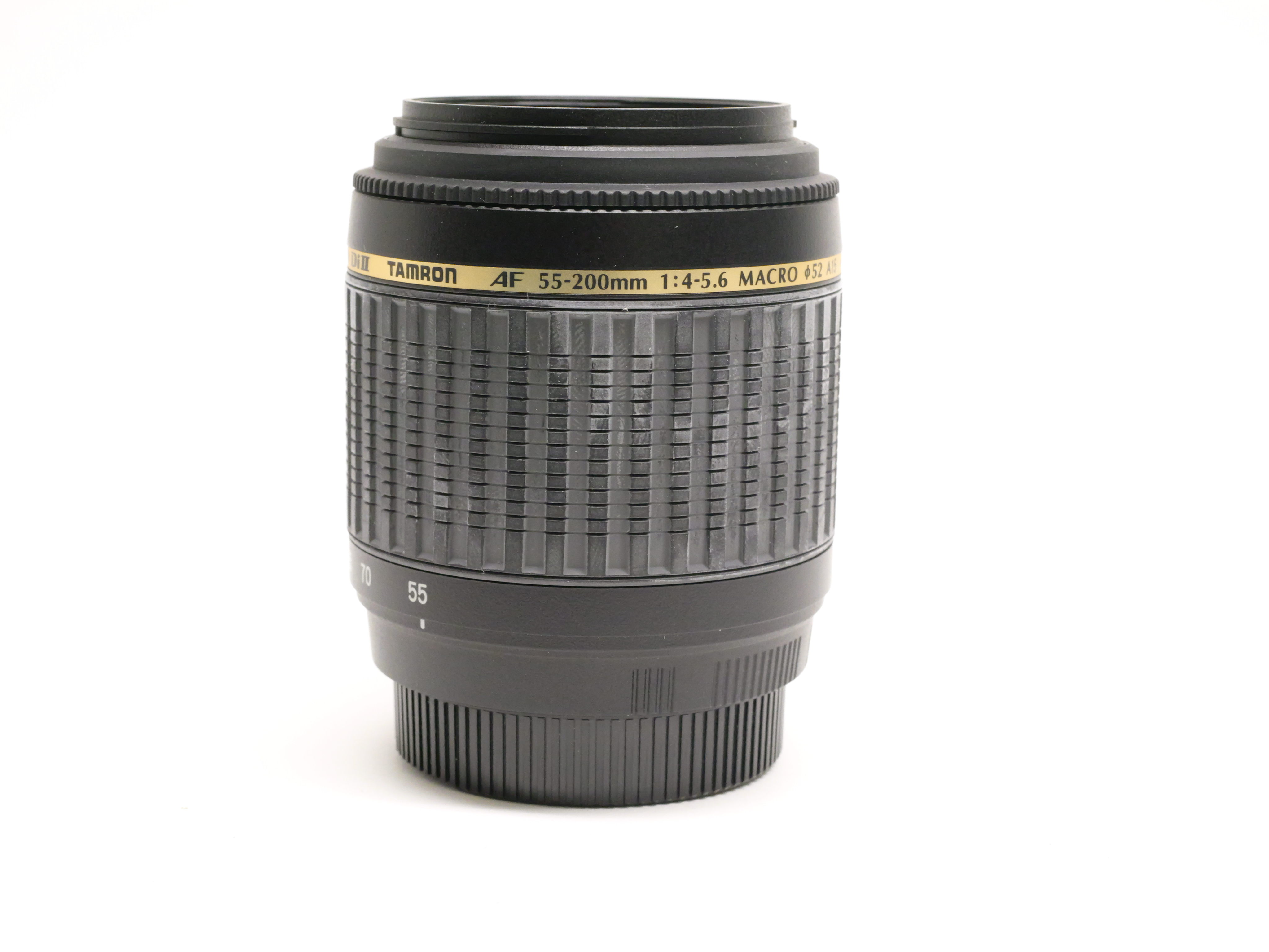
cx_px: 634
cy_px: 476
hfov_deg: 32.2
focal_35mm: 60
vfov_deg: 24.4
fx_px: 2200
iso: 3200
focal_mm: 30
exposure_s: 1/60
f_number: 8
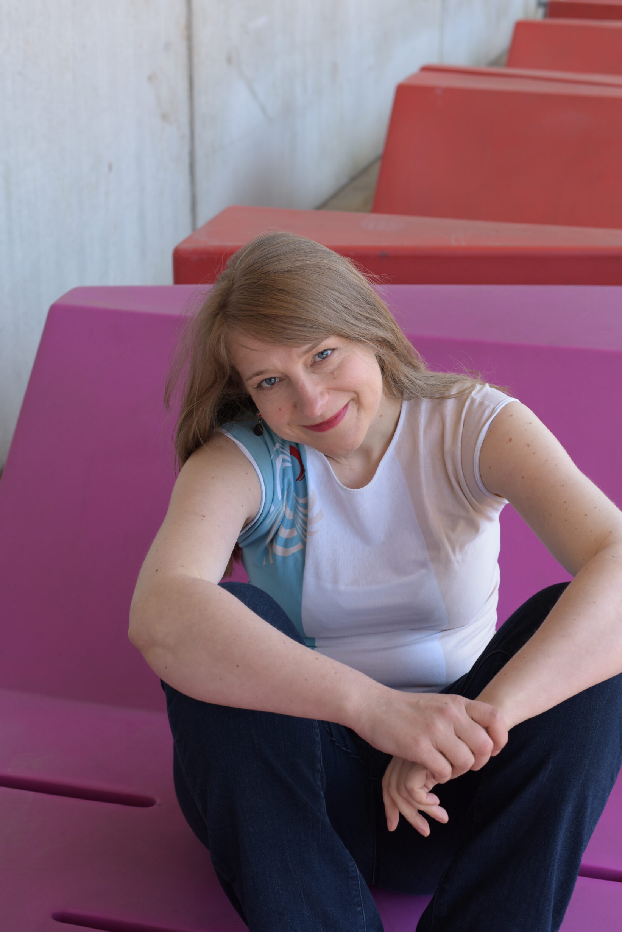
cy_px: 469
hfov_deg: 26.0
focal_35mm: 52
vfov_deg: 38.2
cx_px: 320
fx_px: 1347
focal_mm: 50
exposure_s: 1/100
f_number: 6.3
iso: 200
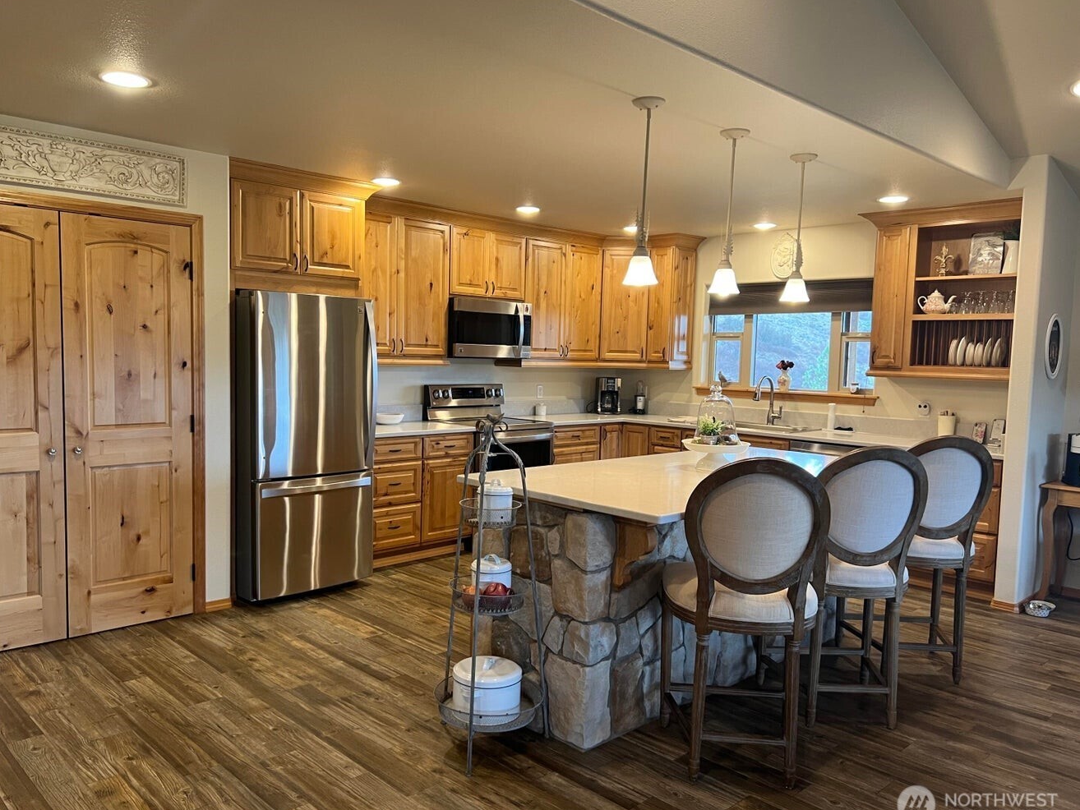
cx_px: 521
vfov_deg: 51.4
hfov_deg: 65.3
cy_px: 413
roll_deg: -1.1
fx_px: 843
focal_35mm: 27
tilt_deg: -4.9
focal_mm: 5.7
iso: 100
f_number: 1.5
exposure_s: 1/60
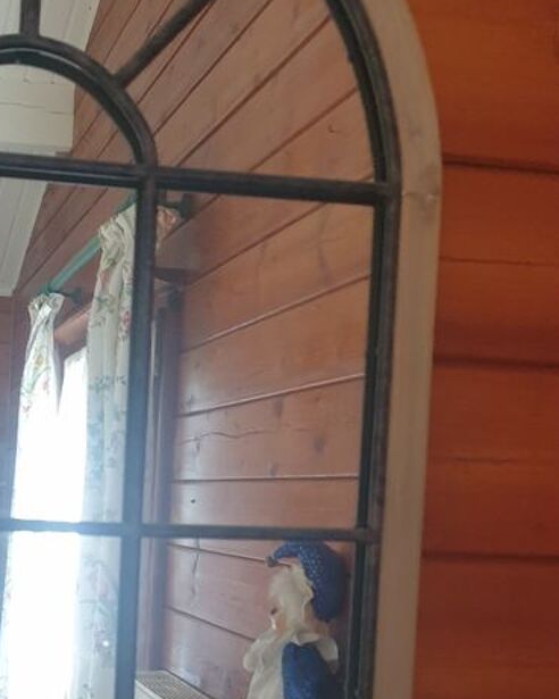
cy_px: 551
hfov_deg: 26.1
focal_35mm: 55
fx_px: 1137
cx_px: -5
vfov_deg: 33.3
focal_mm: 4.3
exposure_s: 1/50
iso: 250
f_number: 1.5
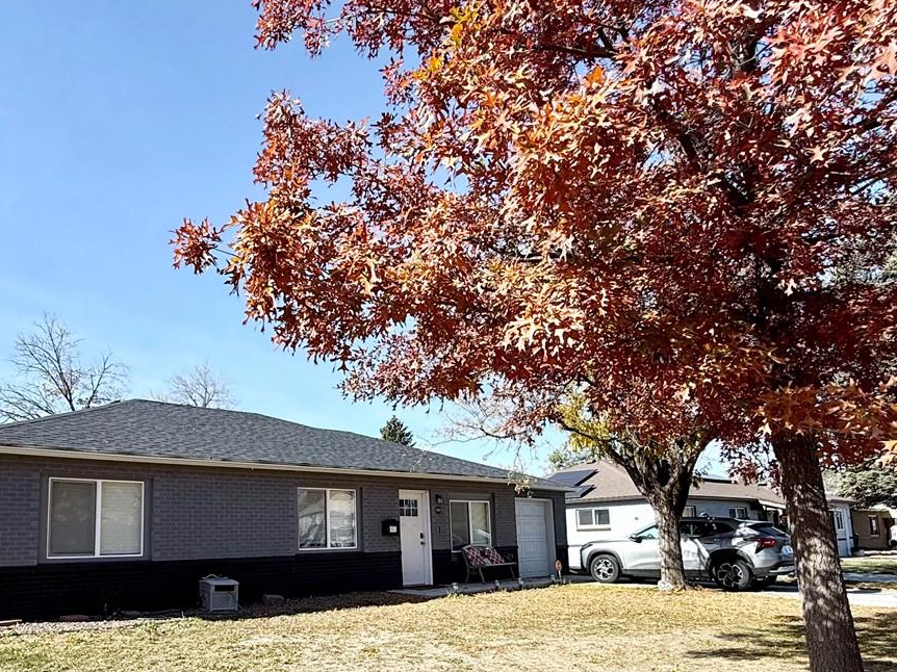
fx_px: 674
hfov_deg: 66.0
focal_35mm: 26
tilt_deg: +6.8
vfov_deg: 51.9
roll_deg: +0.9
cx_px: 322
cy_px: 457
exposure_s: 1/1259
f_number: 2.2
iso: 50
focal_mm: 2.22
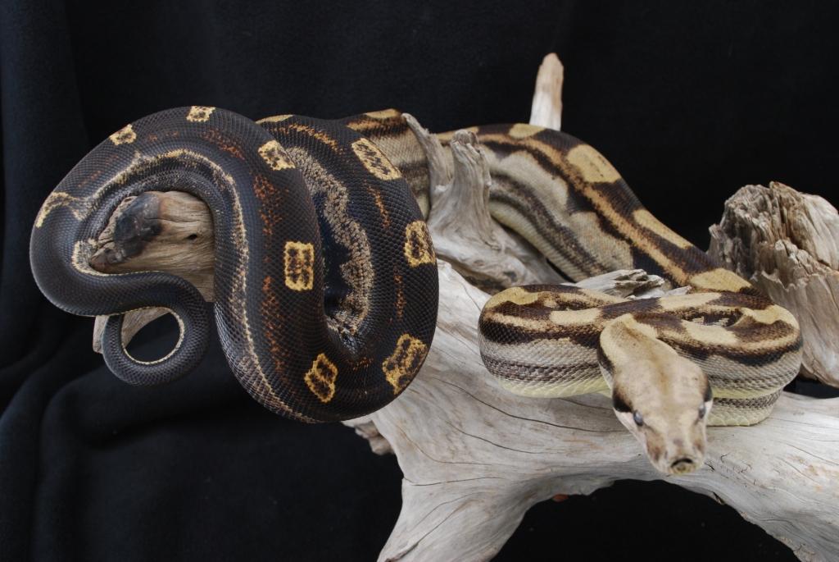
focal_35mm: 45
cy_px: 281
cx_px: 420
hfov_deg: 43.6
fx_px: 1050
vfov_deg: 29.9
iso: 200
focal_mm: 30
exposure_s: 1/60
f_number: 7.1
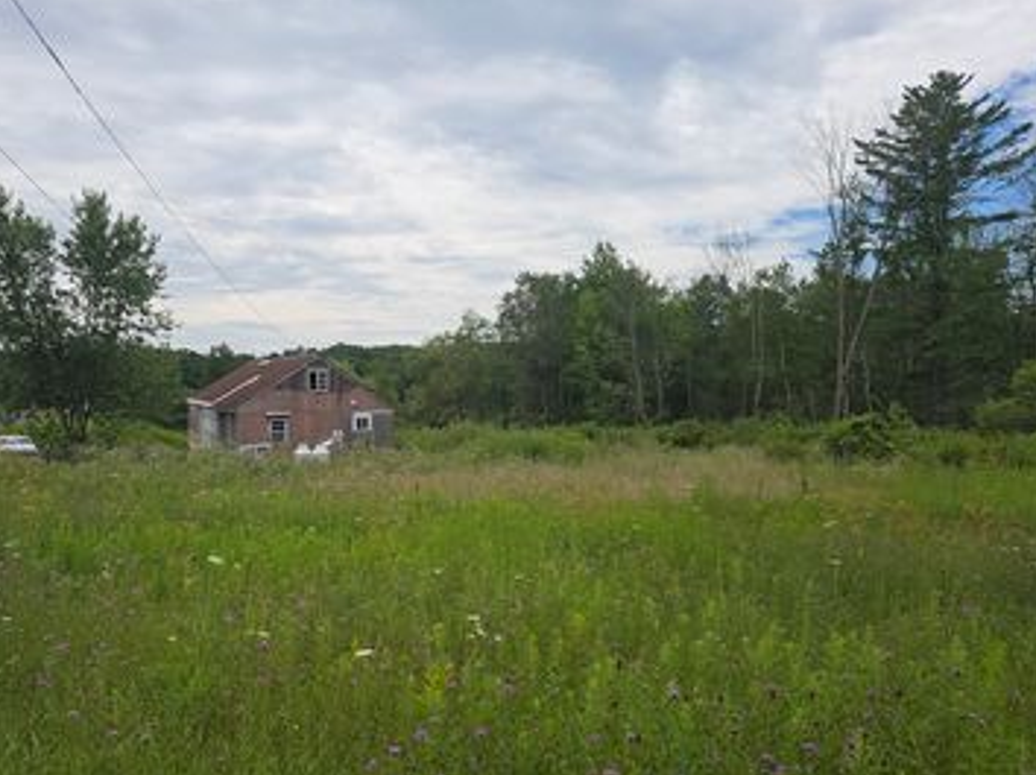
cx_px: 420
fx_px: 837
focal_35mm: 28
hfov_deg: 63.0
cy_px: 411
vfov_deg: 49.7
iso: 12
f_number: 1.7
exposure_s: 1/929
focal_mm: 6.3
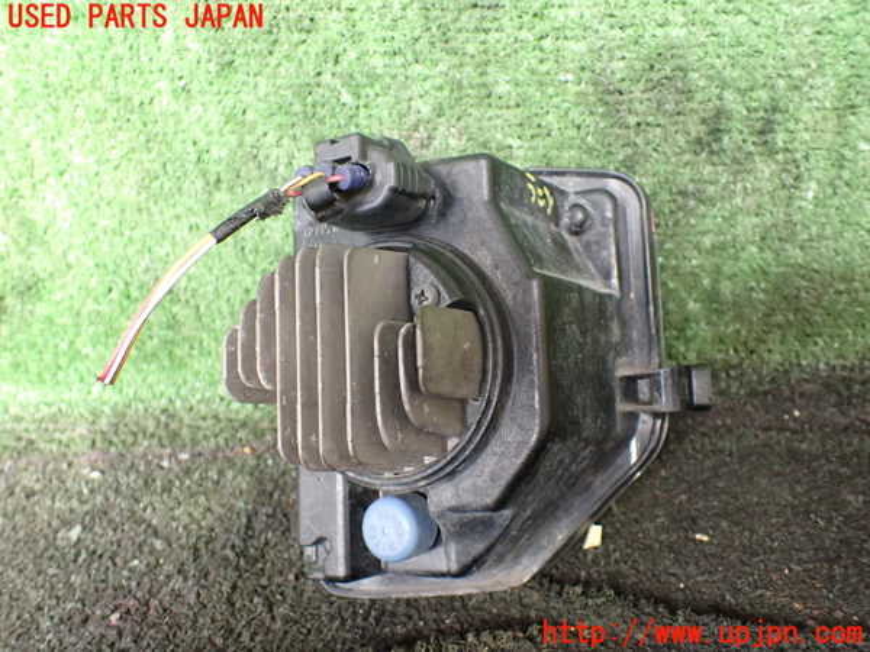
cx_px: 435
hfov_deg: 60.0
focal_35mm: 30
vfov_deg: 46.8
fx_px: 754
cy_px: 326
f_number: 2.3
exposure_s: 1/100
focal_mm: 5.4
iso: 800
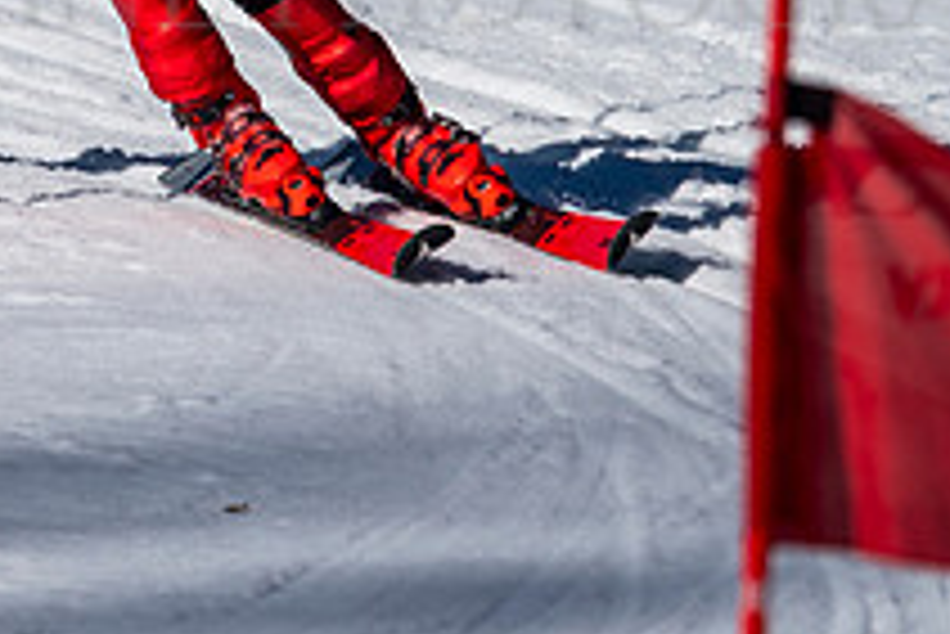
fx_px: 53684
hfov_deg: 1.0
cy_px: 50
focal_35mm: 2033
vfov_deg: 0.7
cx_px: 66
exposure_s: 1/2000
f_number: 8
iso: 200
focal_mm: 560
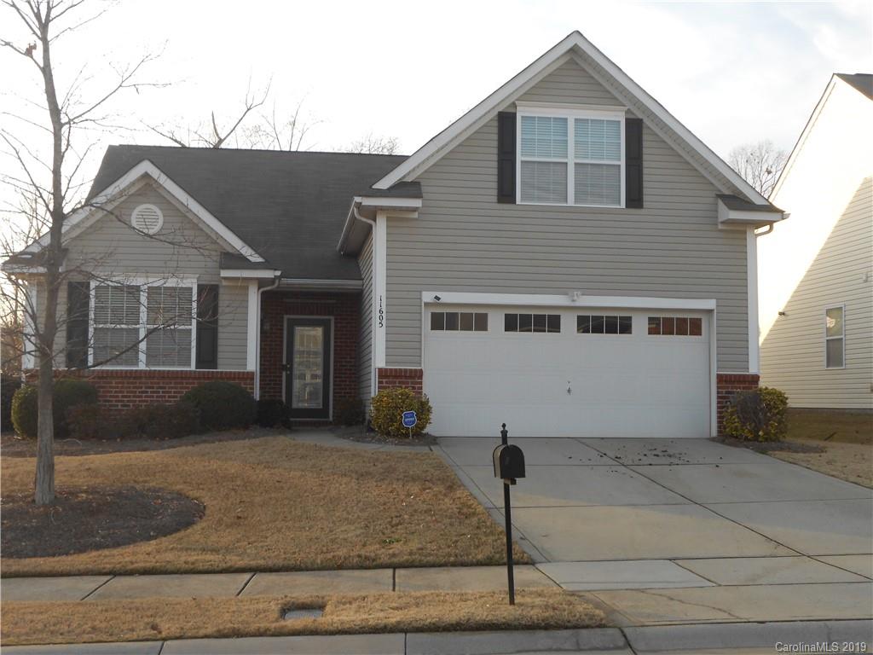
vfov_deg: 32.9
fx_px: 1110
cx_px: 436
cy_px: 328
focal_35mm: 44
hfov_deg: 42.9
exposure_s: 1/250
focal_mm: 7.8
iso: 125
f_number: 4.5
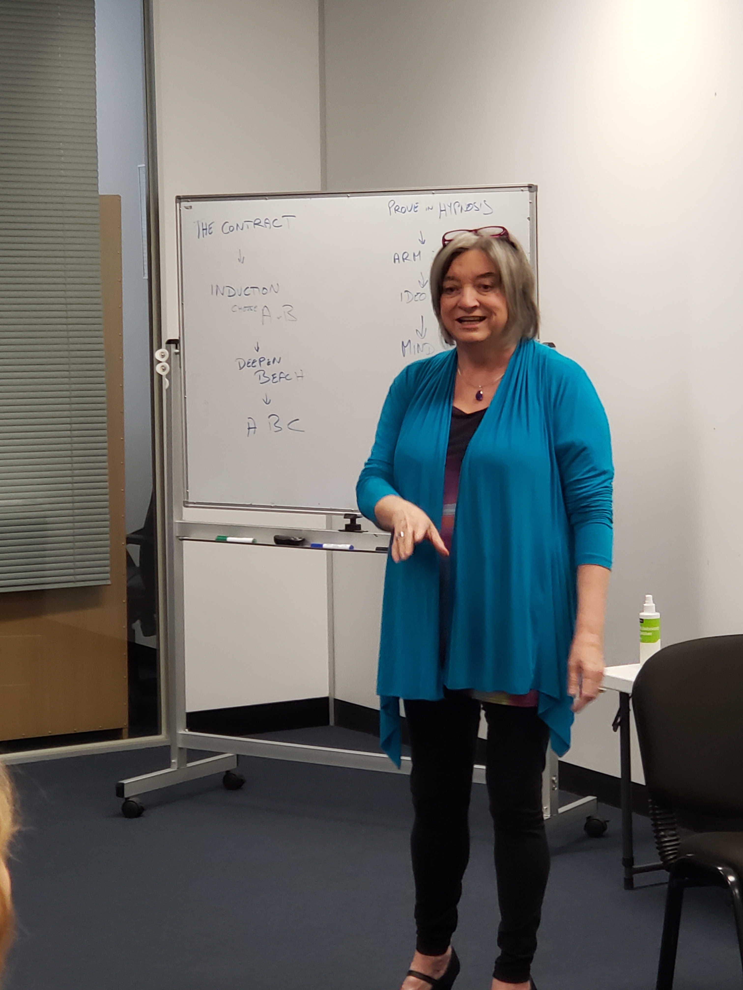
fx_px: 1488
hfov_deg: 28.0
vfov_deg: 36.8
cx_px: 372
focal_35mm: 52
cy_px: 495
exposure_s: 1/33
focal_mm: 6
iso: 200
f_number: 2.4
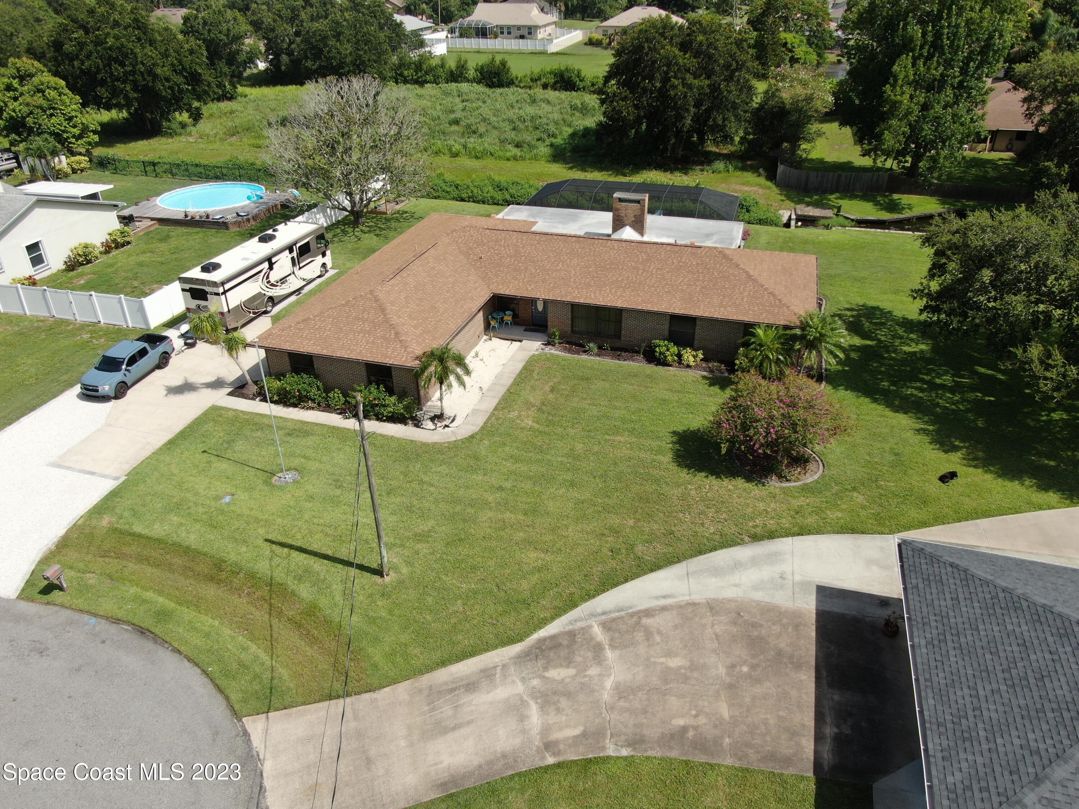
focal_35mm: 24
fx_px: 748
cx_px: 540
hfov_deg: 71.6
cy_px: 404
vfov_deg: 56.8
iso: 100
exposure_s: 1/160
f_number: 2.8
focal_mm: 4.39
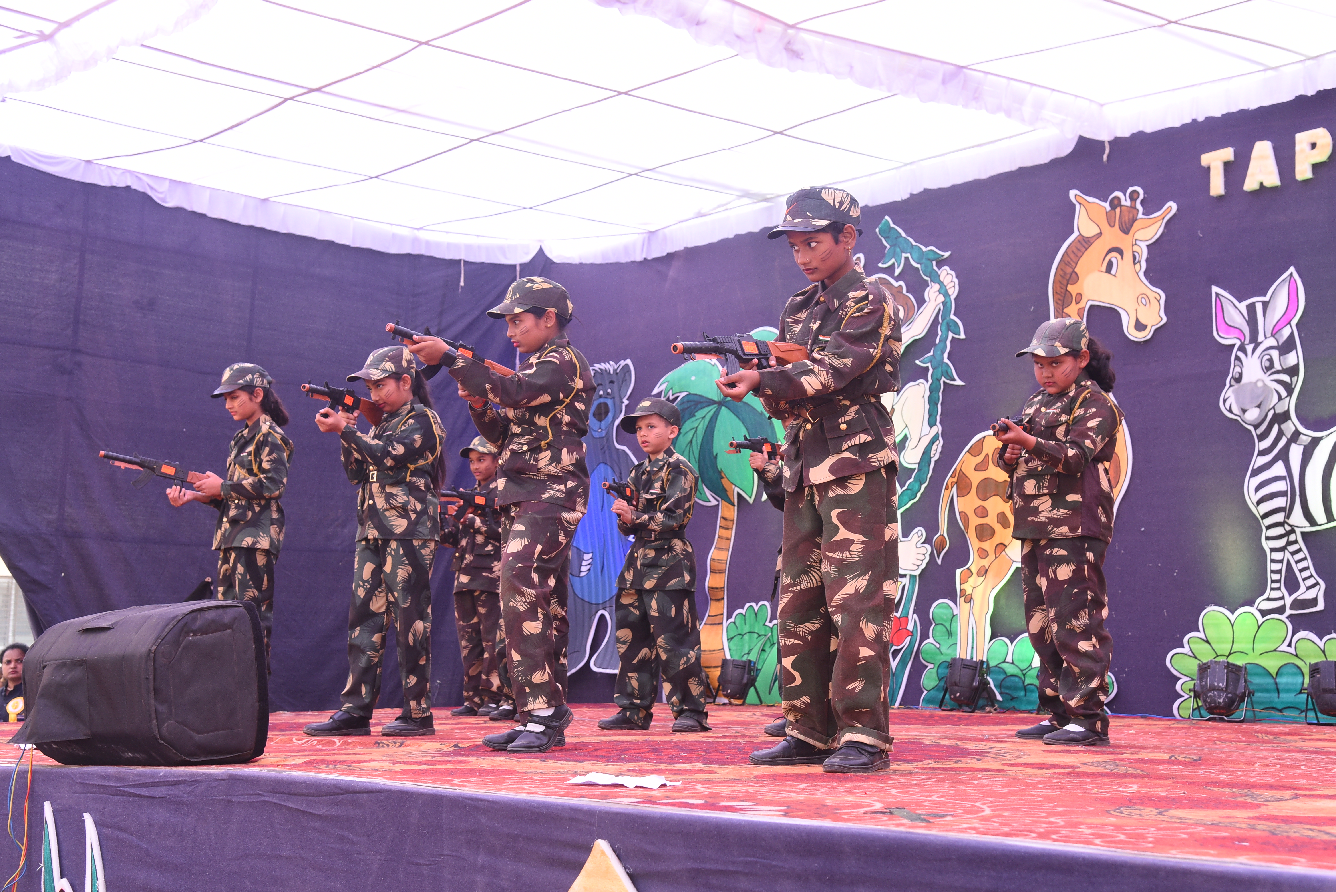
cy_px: 446
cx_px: 668
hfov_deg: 41.1
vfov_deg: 28.1
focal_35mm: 48
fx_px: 1782
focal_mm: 48
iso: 500
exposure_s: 1/125
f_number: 7.1
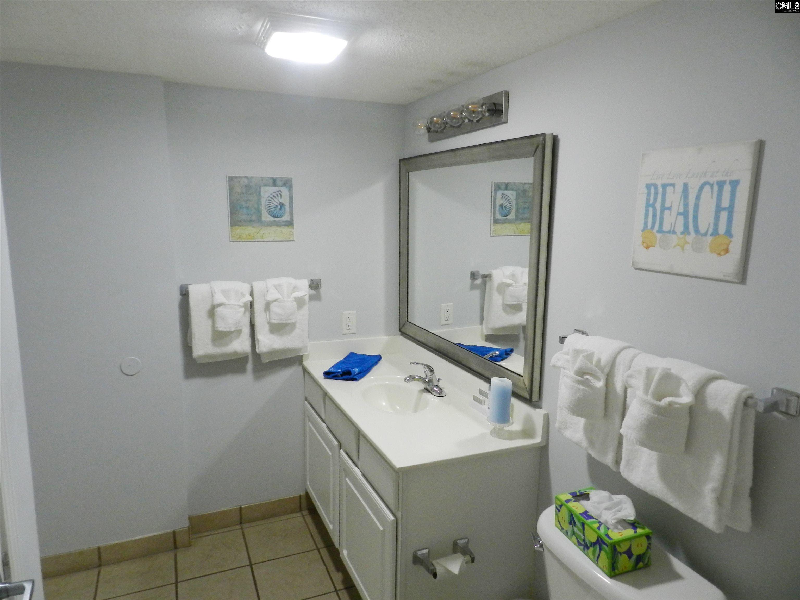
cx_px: 400
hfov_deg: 73.9
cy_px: 300
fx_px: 532
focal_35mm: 23
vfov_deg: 58.9
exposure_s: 1/15
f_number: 3.4
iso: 400
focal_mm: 4
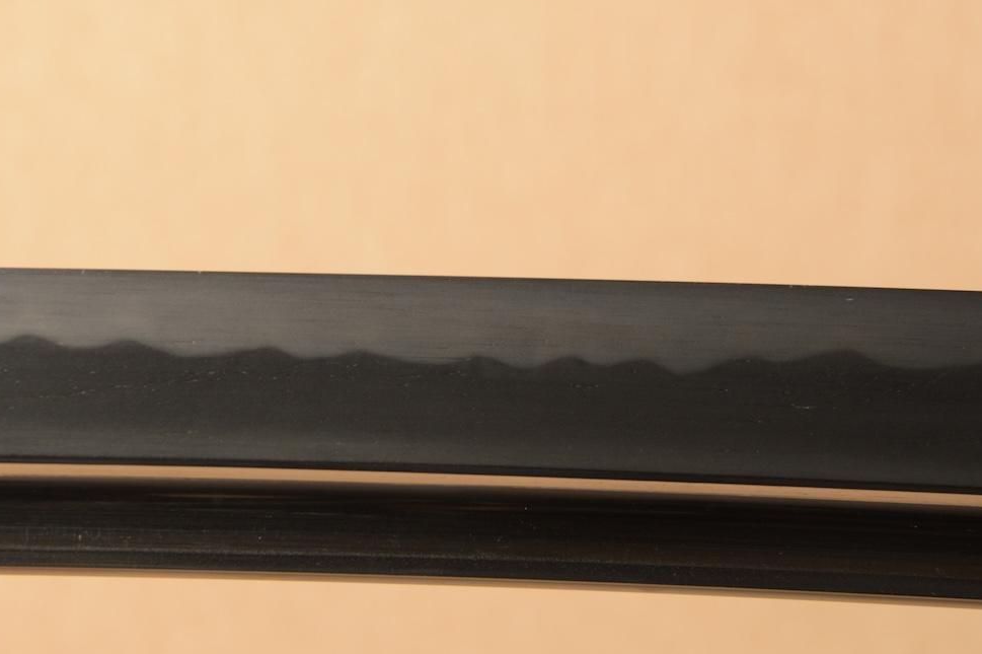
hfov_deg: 10.5
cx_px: 391
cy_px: 310
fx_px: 5316
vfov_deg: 7.0
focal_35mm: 195
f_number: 11
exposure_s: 1/2
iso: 400
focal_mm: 90
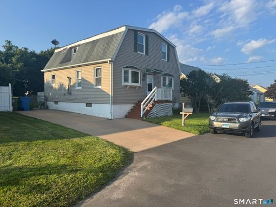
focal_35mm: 24
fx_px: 191
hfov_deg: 71.6
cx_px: 138
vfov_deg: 56.8
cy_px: 104
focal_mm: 6.76
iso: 80
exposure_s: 1/2833
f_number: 1.78
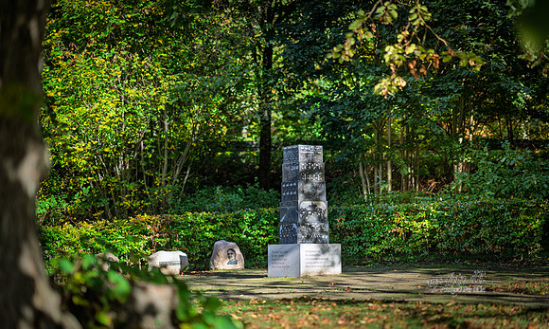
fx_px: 1307
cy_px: 185
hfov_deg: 23.7
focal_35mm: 88
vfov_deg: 14.3
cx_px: 277
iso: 64
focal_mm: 85
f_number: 1.4
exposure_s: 1/1600
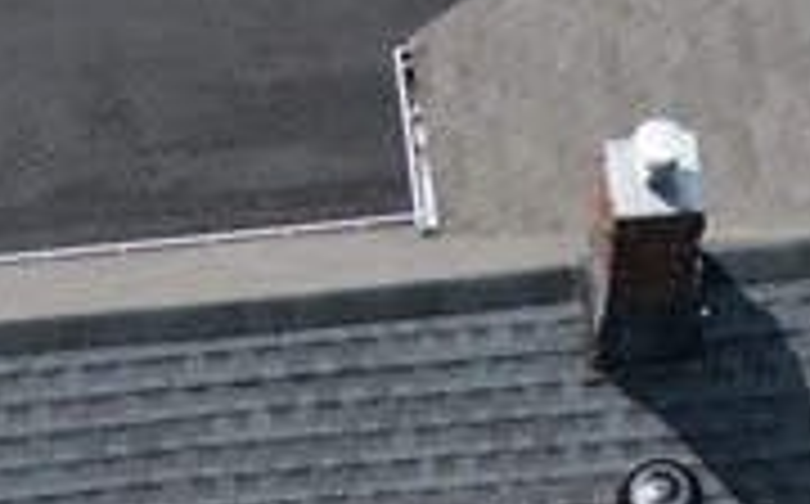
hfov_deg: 14.4
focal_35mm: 145
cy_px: 1107
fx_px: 3197
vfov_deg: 8.4
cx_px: 414
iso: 140
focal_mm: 6.72
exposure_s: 1/4000
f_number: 1.7
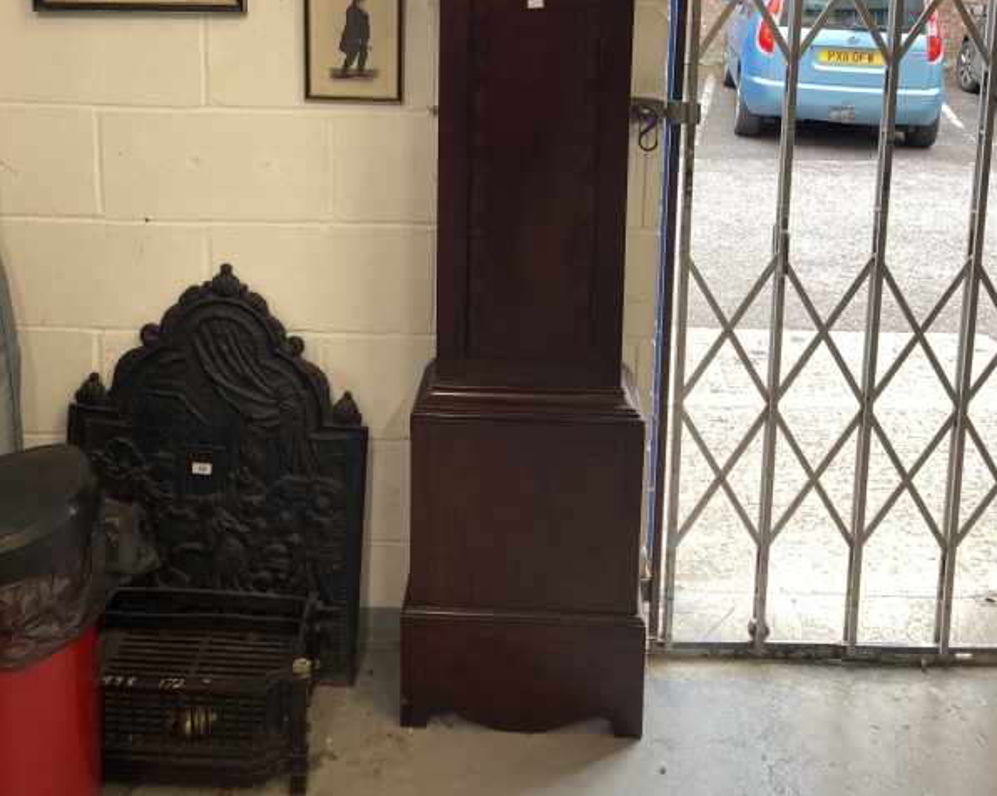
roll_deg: -1.0
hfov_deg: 49.1
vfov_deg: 38.1
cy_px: 124
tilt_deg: -8.3
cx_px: 504
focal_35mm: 37
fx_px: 1091
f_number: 1.8
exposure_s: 1/100
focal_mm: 3.99
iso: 40
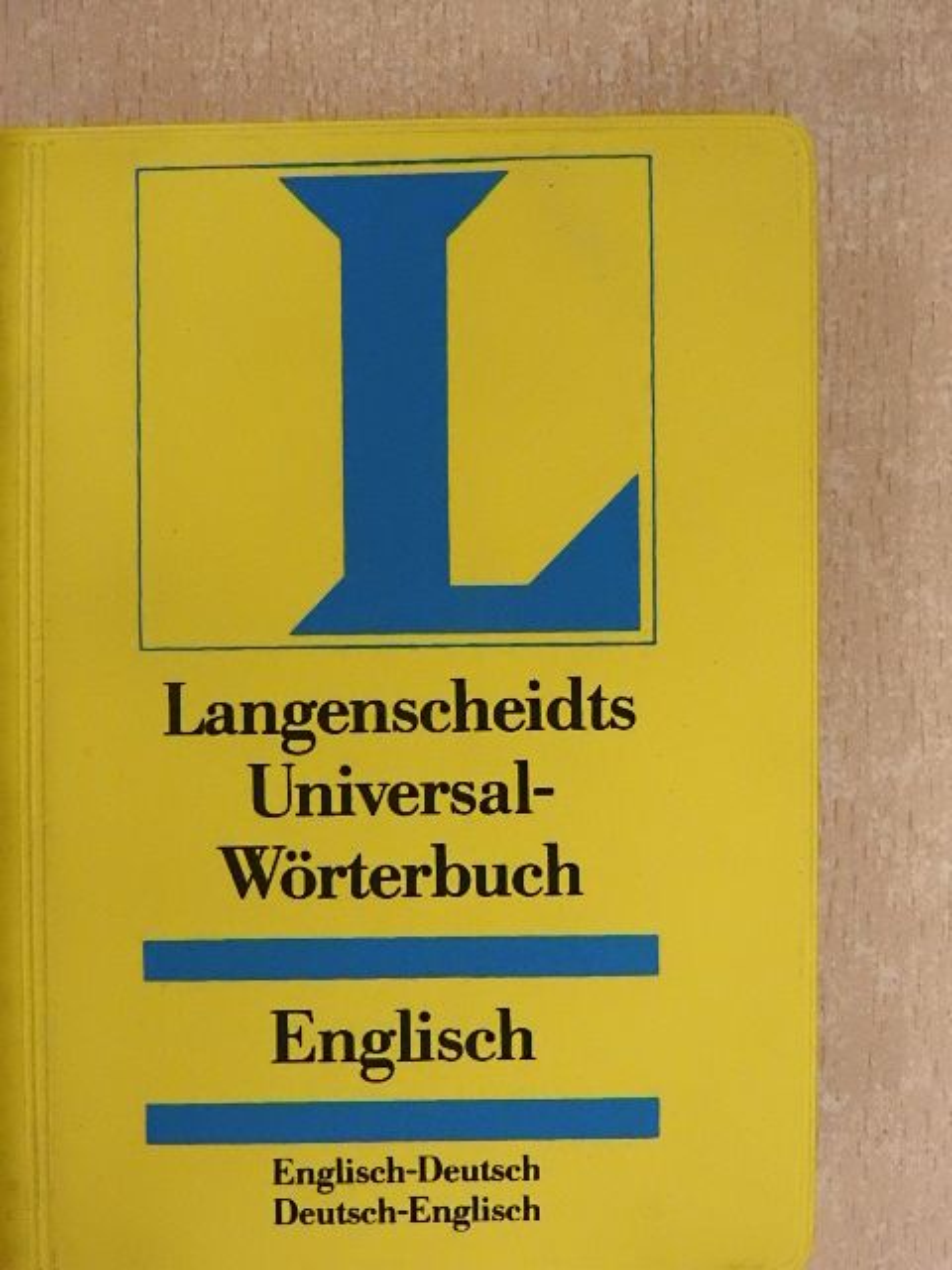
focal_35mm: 70
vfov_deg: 27.8
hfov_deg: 21.0
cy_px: 635
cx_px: 476
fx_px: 2567
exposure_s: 1/80
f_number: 4.5
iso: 1600
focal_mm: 12.5
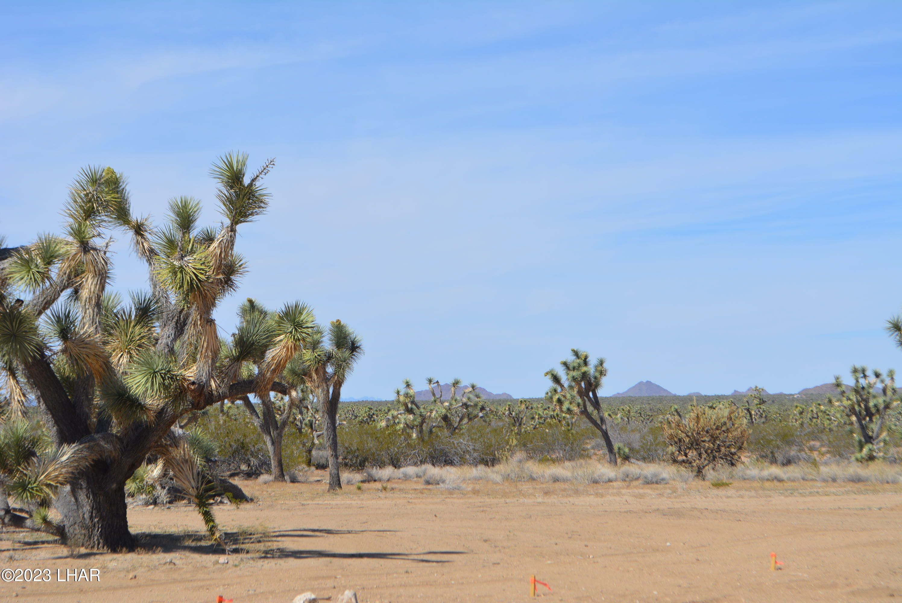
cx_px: 451
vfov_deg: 16.6
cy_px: 302
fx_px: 2069
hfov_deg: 24.6
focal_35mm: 82
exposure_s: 1/320
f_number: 9
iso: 100
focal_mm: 55
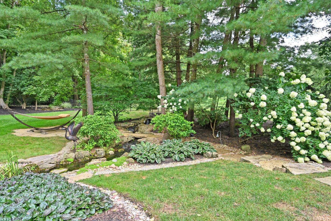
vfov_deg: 64.5
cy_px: 109
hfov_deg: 86.8
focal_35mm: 19
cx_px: 157
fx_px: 175
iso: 200
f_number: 4.5
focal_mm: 18
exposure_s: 1/250
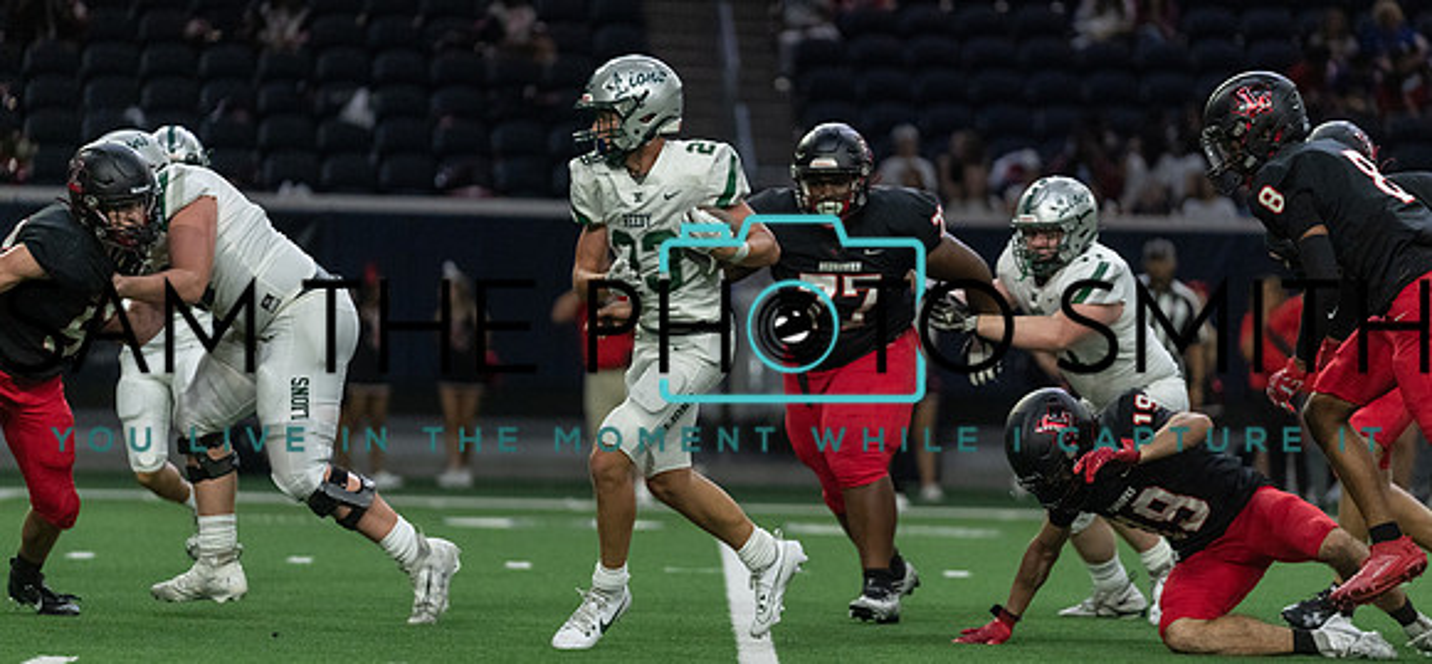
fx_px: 7956
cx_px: 716
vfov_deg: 4.8
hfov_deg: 10.3
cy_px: 326
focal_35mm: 218
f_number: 2.8
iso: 4000
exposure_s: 1/1250
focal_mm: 200
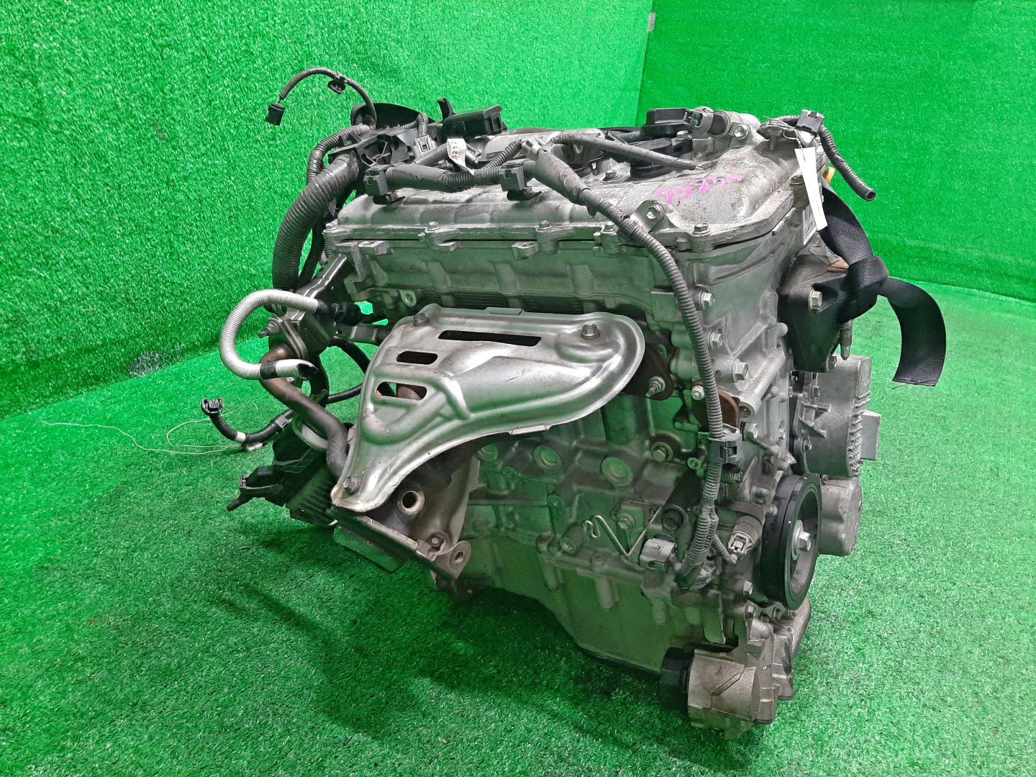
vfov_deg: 53.1
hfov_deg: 67.3
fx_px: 778
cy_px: 388
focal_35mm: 26
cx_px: 518
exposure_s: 1/50
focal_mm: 3.93
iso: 201
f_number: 1.7
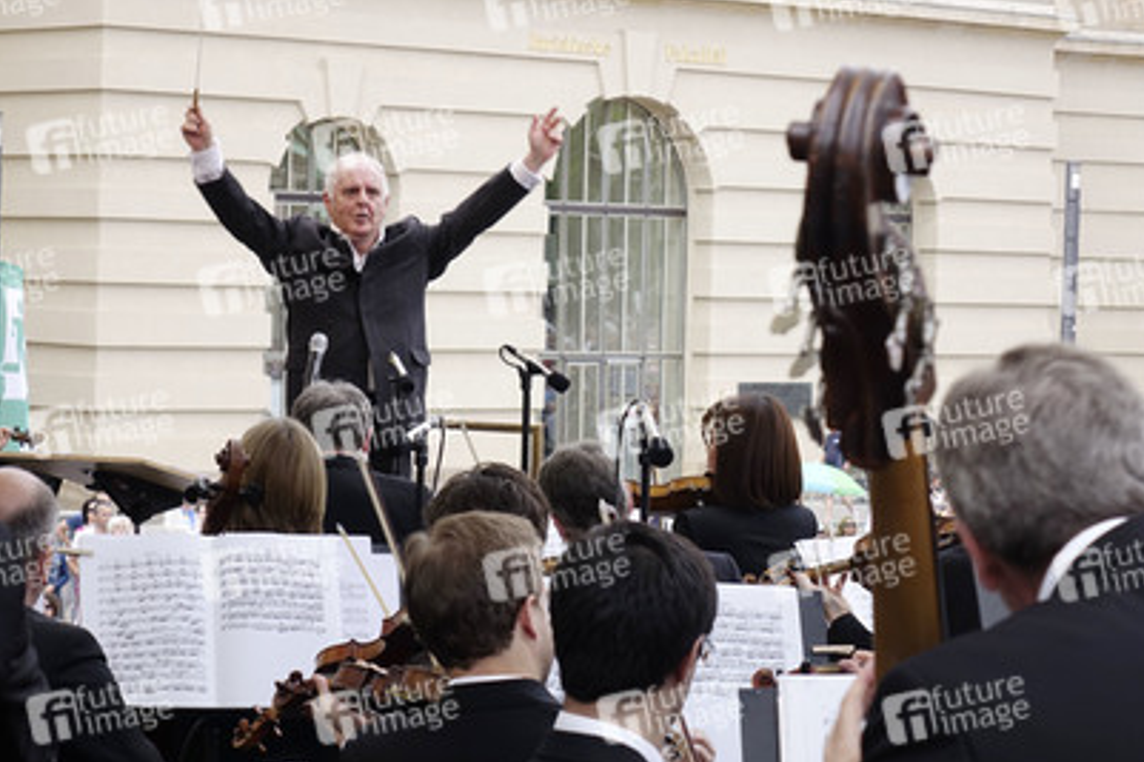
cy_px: 354
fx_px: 4002
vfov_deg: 10.9
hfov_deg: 16.3
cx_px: 595
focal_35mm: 126
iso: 100
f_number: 5
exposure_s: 1/125
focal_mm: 40.95
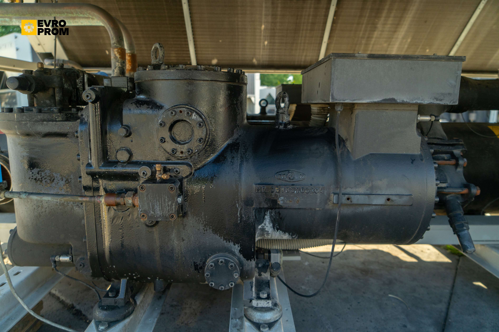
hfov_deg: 73.7
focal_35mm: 24
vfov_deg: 53.1
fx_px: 333
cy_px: 166
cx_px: 250
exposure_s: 1/160
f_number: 4
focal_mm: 24
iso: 320
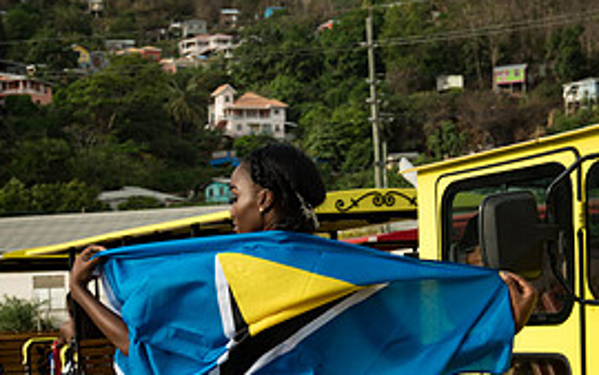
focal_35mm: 85
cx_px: 288
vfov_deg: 15.1
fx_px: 1388
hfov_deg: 24.3
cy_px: 382
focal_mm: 50
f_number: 6.3
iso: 80
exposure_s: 1/160
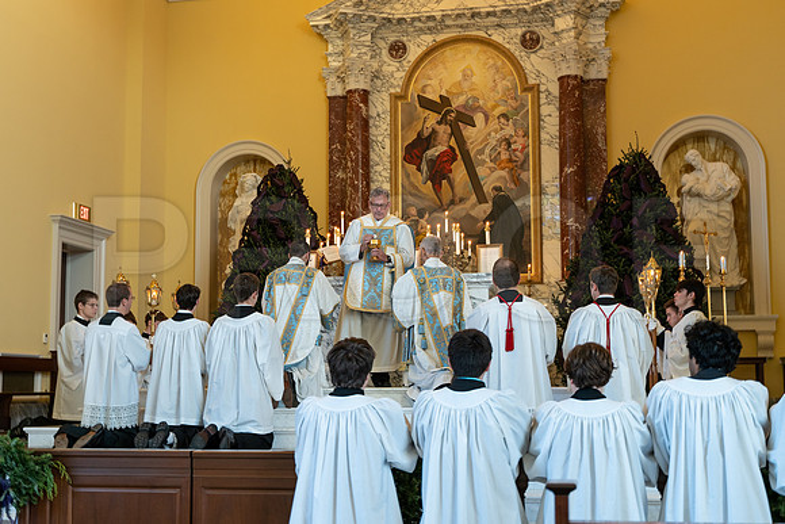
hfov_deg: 42.8
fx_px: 1003
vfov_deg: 29.3
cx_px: 393
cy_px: 290
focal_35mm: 46
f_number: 3.2
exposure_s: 1/15
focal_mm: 38
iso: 250
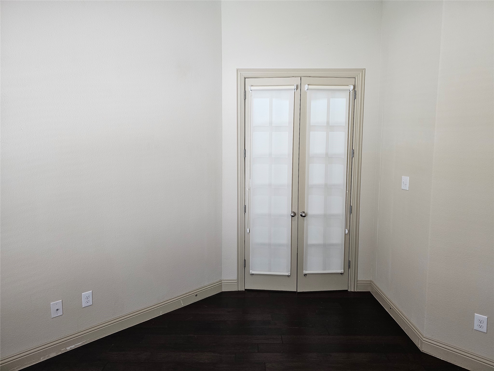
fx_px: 328
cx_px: 247
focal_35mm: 23
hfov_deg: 73.9
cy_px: 186
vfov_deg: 58.9
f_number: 1.7
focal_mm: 6.3
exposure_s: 1/170
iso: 400
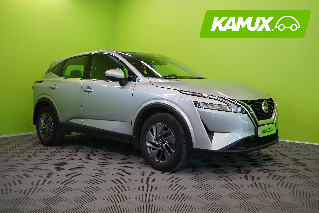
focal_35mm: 36
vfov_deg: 36.9
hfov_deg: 53.1
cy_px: 106
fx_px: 319
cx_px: 160
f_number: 6.3
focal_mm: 36
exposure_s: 1/30
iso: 400
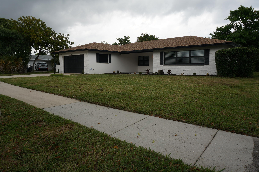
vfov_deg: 53.0
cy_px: 86
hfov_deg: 73.8
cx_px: 130
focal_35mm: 24
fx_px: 172
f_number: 10
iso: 100
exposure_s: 1/100
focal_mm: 16
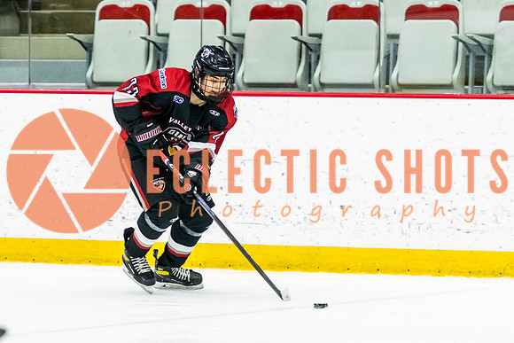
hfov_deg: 5.2
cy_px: 159
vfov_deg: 3.5
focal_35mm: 397
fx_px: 5674
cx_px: 192
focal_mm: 160
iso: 2500
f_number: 2.8
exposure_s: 1/640
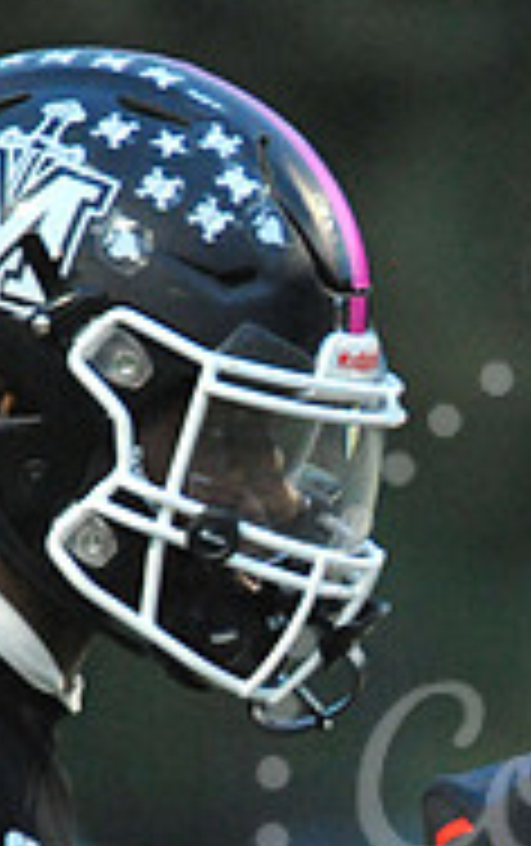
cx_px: 801
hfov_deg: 0.9
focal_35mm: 1444
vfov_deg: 1.5
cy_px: 806
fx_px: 33333
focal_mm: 460
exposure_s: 1/200
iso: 6400
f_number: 6.3
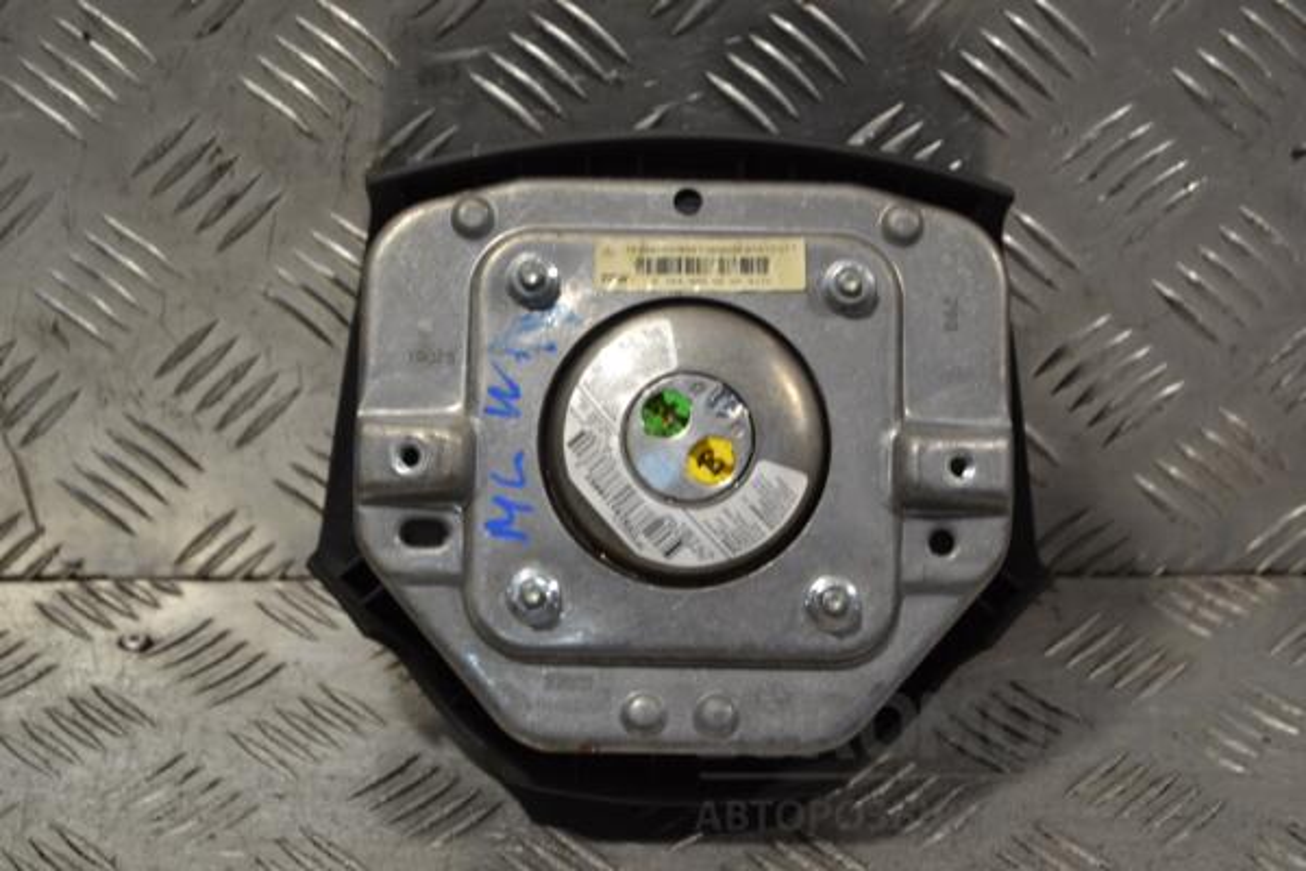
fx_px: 2993
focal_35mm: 82
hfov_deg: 24.6
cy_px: 436
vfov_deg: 16.6
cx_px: 653
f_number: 5.6
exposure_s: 1/30
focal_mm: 55
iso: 140
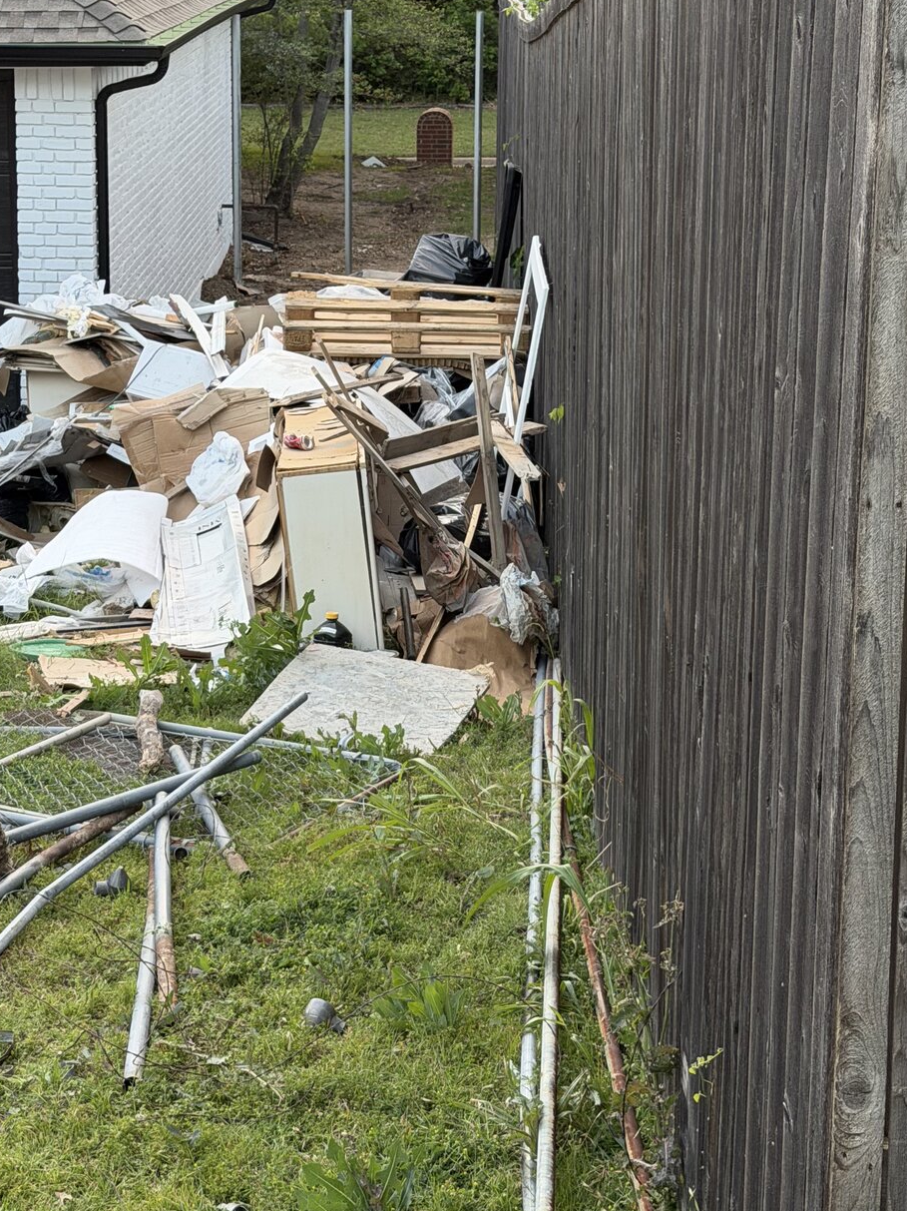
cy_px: 483
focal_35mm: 76
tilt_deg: -13.7
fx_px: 2657
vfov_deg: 25.6
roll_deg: +2.0
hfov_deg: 19.3
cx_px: 337
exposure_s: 1/60
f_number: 1.78
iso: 100
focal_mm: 6.76
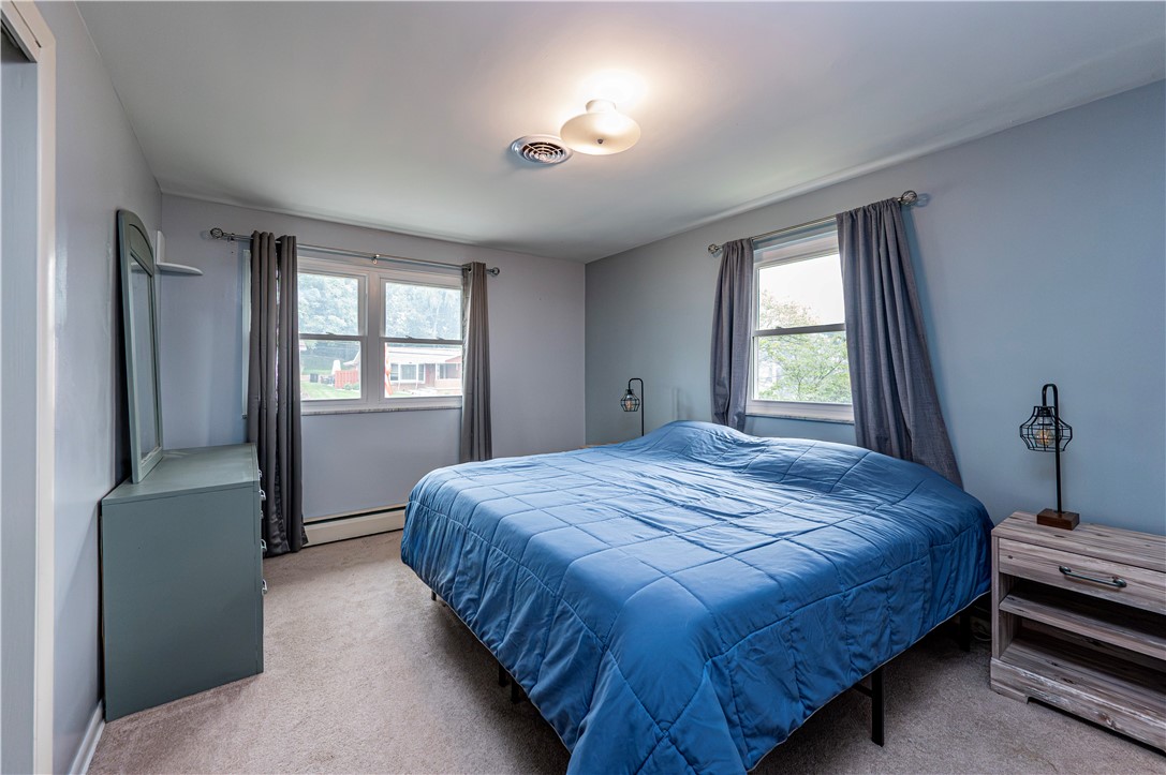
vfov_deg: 81.1
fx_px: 453
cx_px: 583
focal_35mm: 14
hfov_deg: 104.3
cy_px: 388
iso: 2500
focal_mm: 14
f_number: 8
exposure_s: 1/160
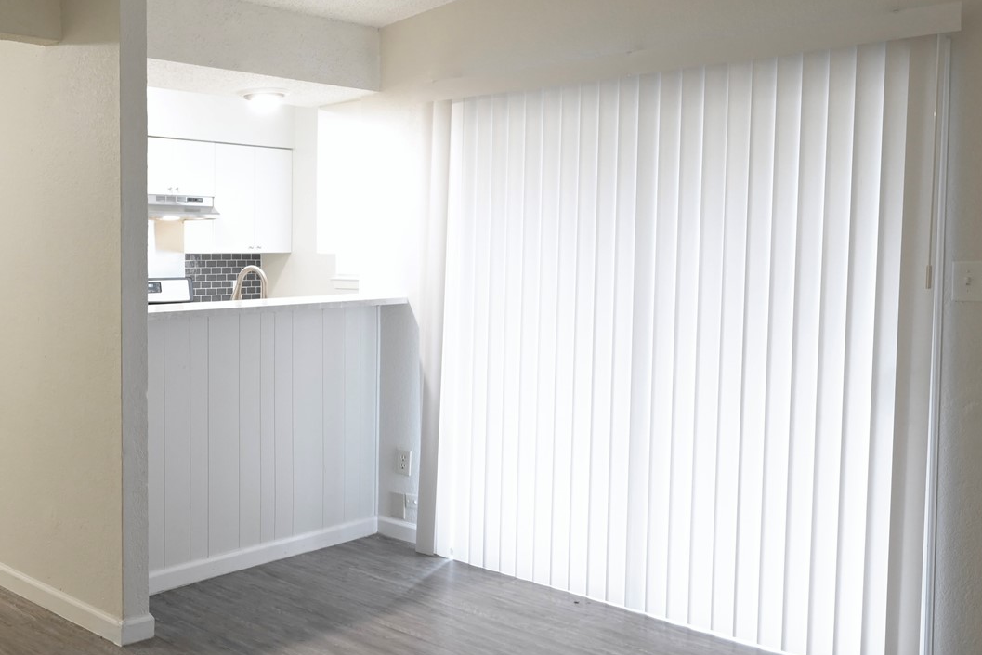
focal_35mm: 37
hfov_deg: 47.9
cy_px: 297
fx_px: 1009
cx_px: 148
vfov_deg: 35.9
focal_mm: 18
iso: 3200
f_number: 8
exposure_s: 1/20
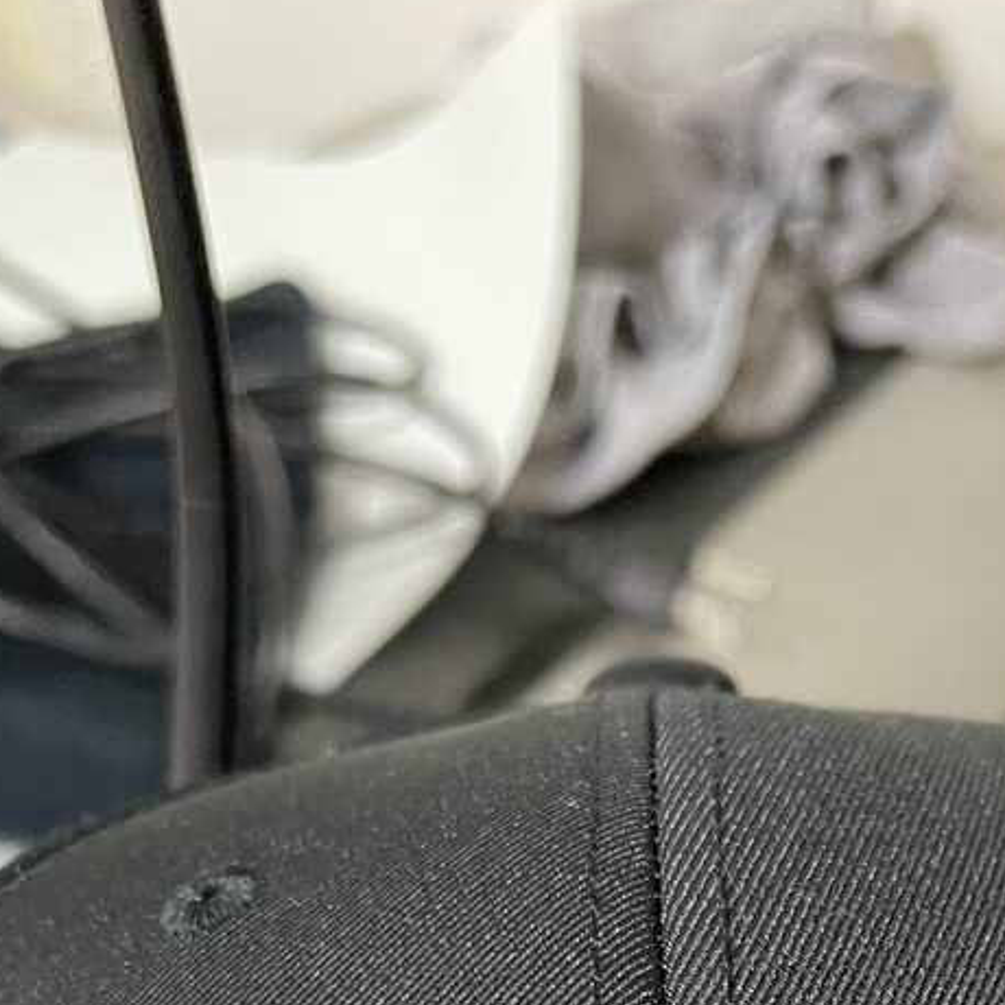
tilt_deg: -47.0
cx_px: 747
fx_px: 2299
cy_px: 1501
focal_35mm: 70
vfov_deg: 21.0
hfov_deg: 24.4
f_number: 1.6
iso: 500
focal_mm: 5.1
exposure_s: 1/60
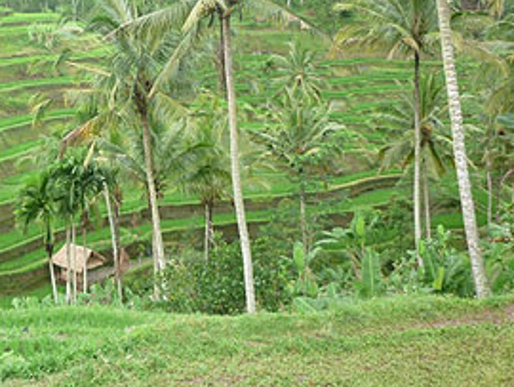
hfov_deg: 34.1
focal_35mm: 55
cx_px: 120
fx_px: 817
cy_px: 97
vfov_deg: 26.3
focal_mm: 5.5
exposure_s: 1/60
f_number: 2.8
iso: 80
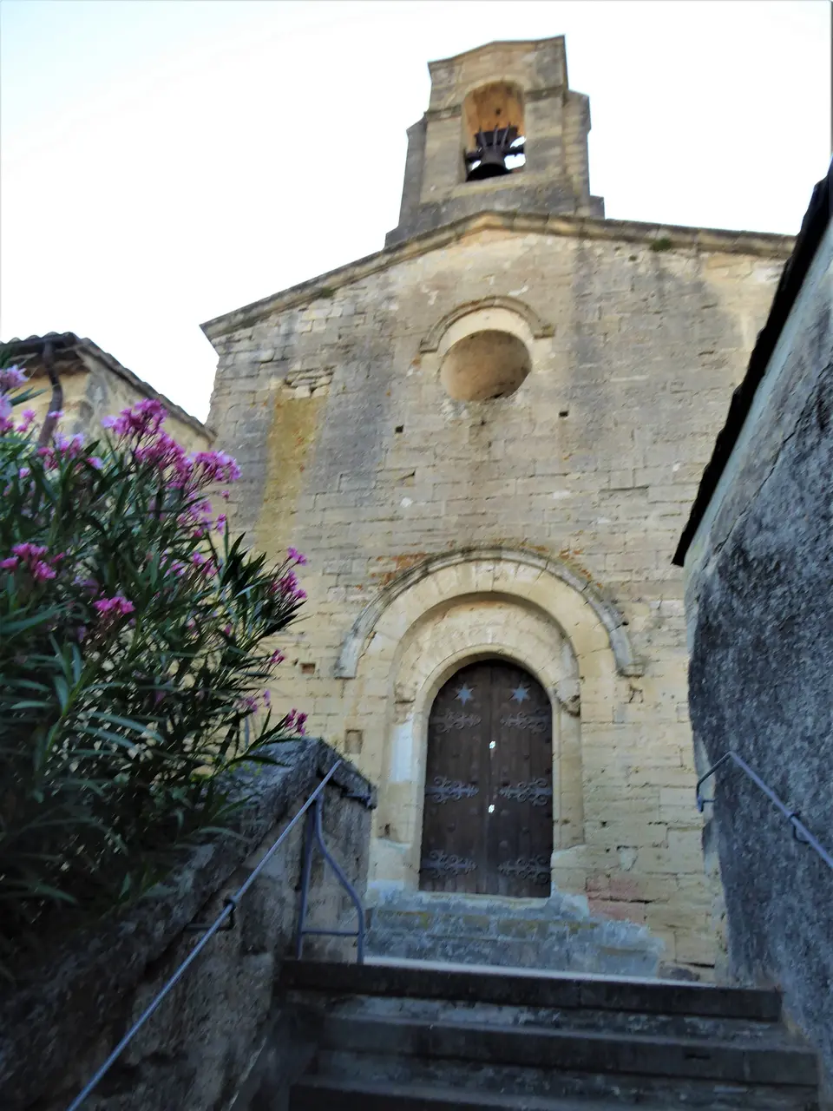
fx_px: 802
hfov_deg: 54.9
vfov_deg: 69.4
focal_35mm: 25
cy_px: 556
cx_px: 416
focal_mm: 4.3
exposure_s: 1/200
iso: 125
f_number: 3.3
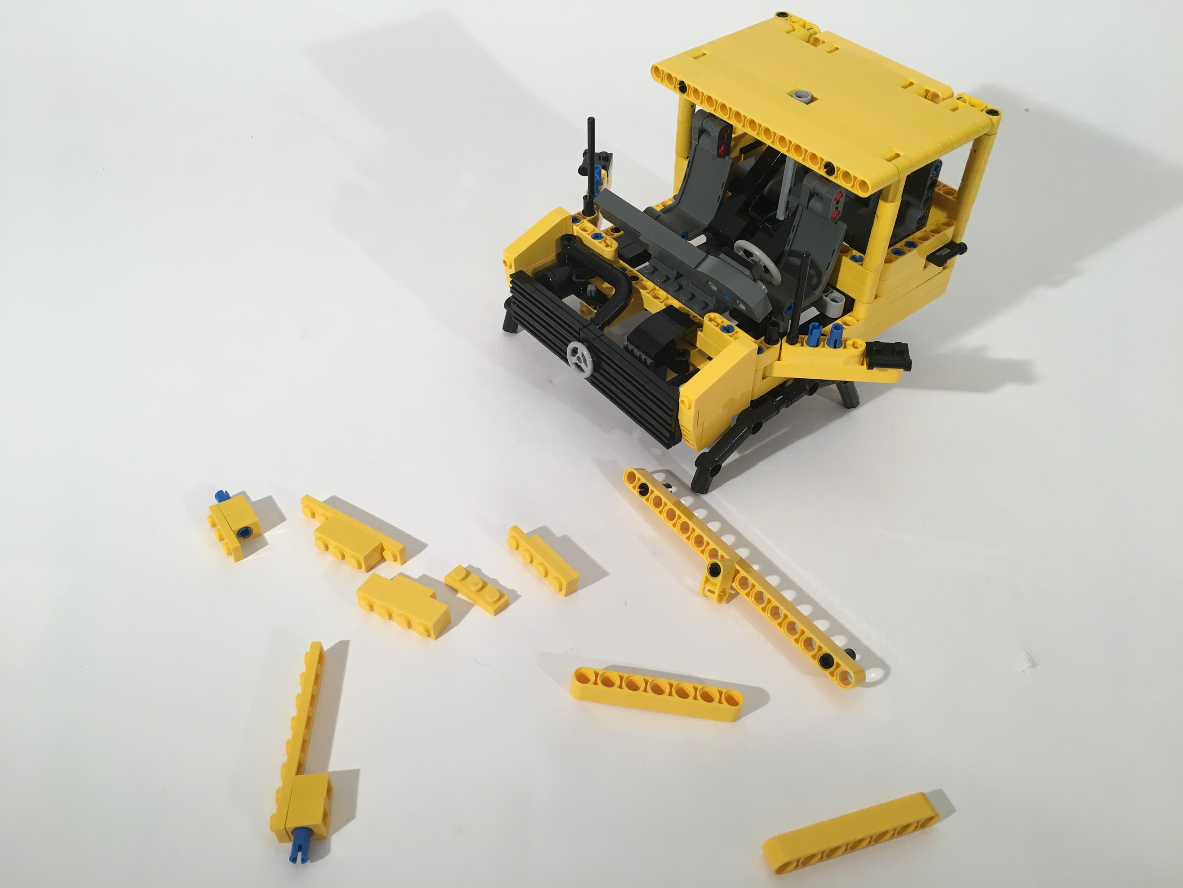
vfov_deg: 48.2
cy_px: 444
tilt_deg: -41.8
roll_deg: -3.8
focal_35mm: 29
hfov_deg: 61.7
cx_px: 592
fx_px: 991
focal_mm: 4.15
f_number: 2.2
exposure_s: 1/40
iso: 25
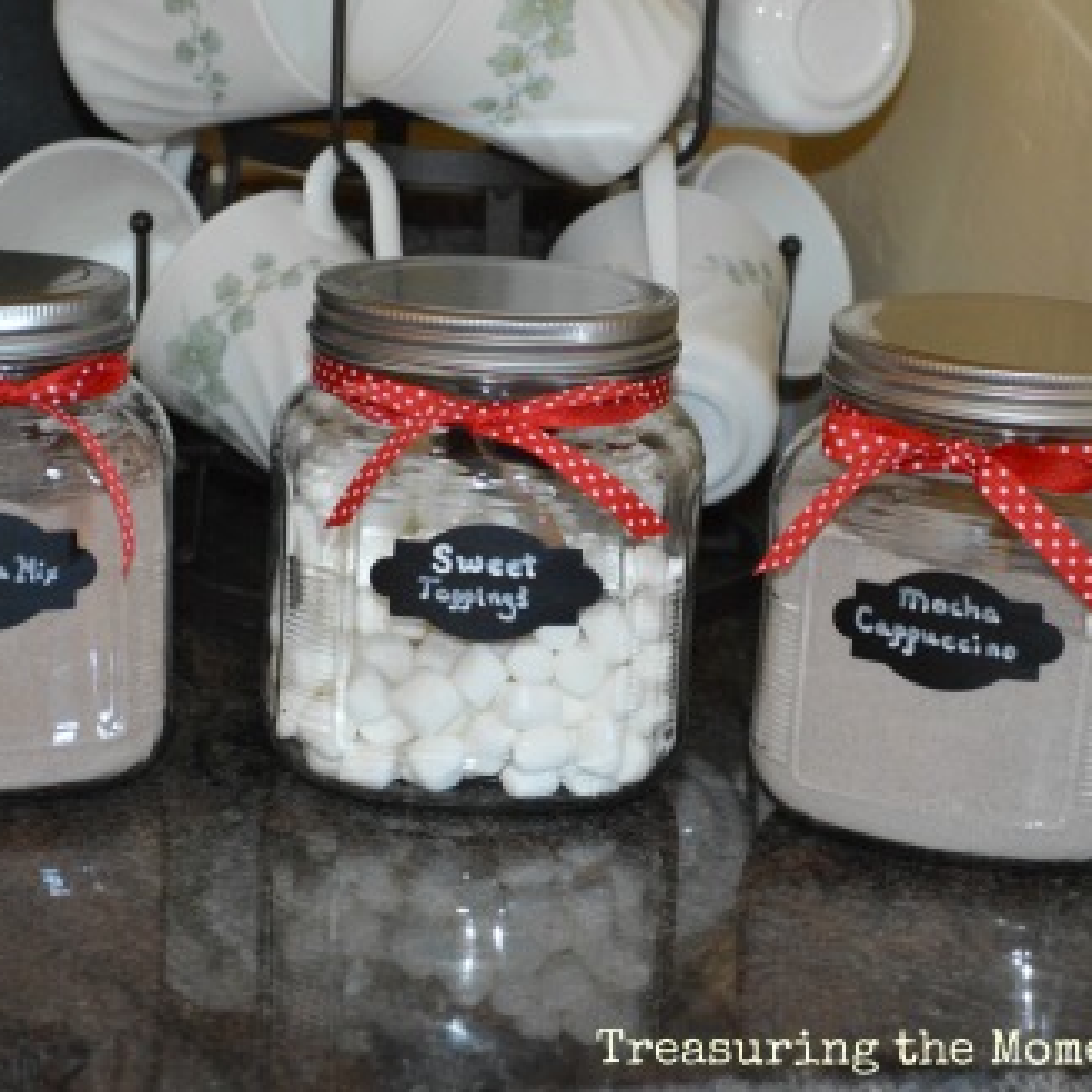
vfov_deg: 16.3
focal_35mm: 107
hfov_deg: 16.3
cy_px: 546
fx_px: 3806
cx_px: 489
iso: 3200
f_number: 5.6
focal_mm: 55
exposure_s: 1/60
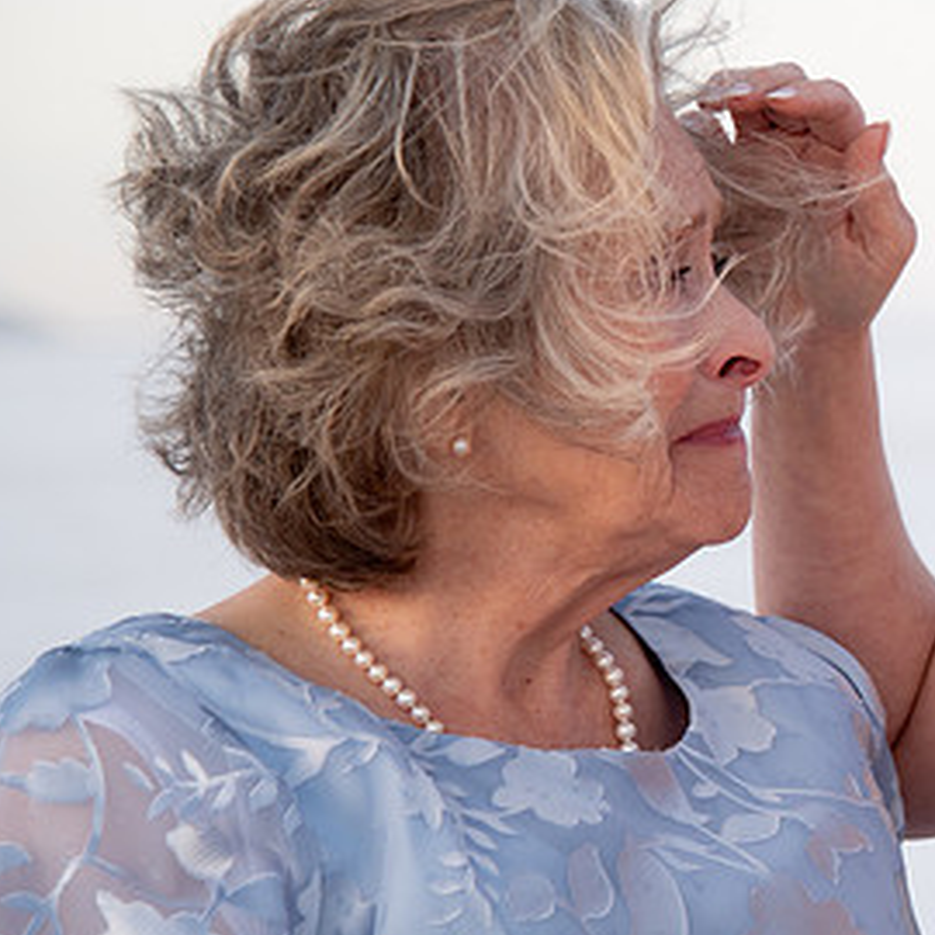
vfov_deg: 8.1
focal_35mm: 216
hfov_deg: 8.0
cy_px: 480
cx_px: 1198
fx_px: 6601
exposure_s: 1/320
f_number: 4
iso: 200
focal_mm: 82
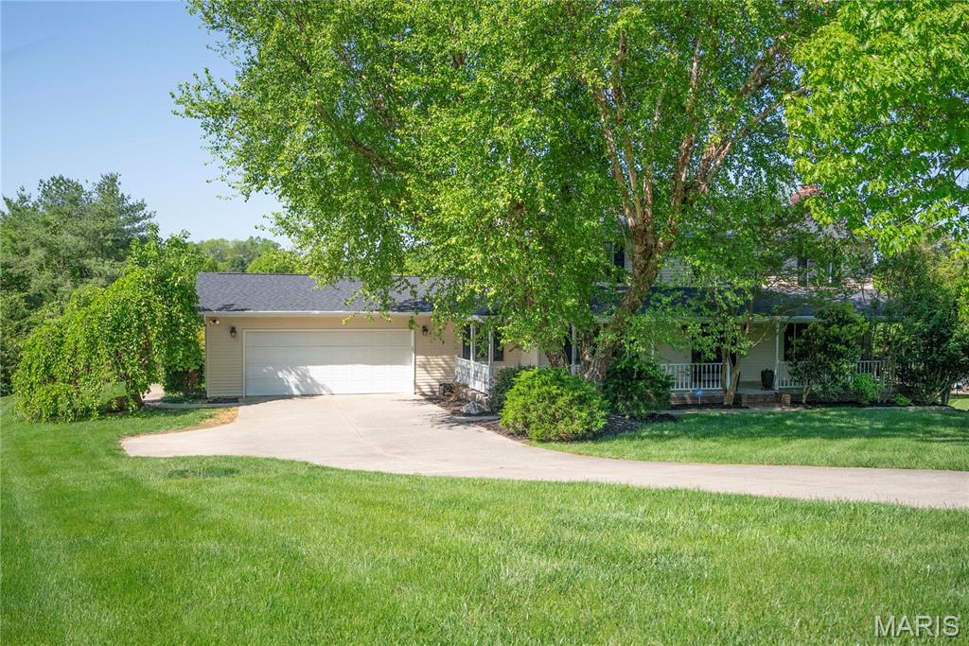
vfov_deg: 41.1
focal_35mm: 32
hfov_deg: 58.7
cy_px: 323
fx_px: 861
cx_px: 484
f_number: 4
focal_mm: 32
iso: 1000
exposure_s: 1/5000
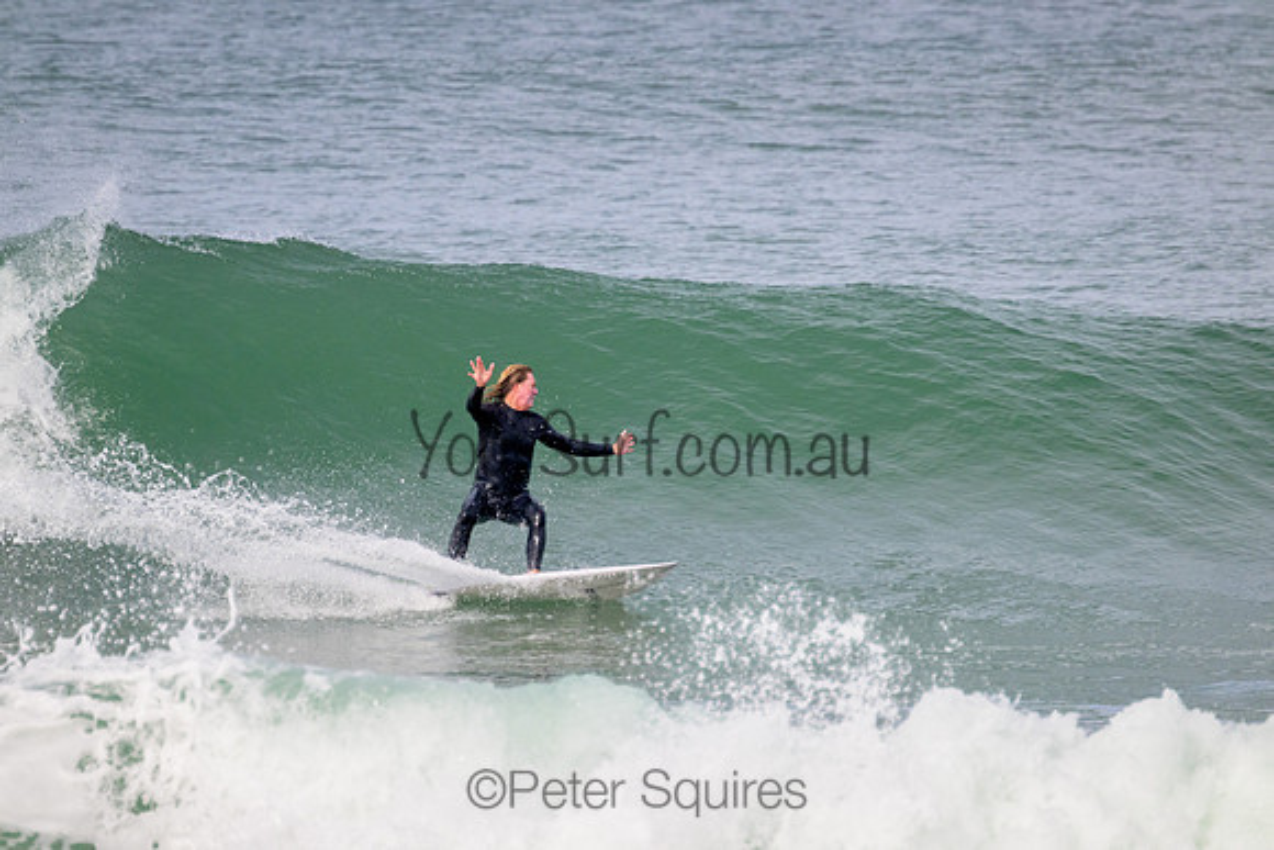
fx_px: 28316
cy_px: 425
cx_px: 637
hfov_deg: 2.6
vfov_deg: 1.7
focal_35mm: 800
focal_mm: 800
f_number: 11
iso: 1600
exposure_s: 1/2000
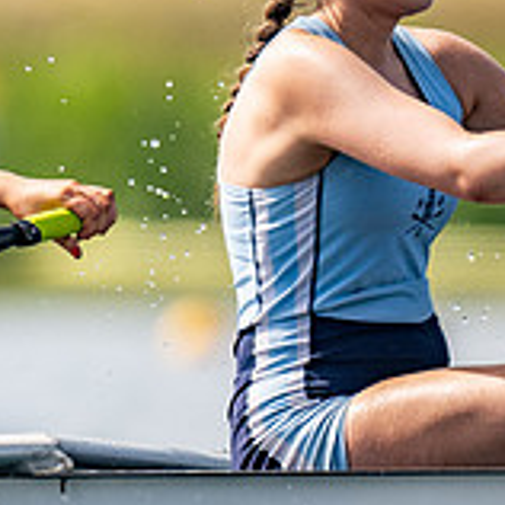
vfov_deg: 0.6
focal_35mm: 2805
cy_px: 161
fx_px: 46297
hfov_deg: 0.6
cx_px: -393
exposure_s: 1/2500
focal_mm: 600
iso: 180
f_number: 4
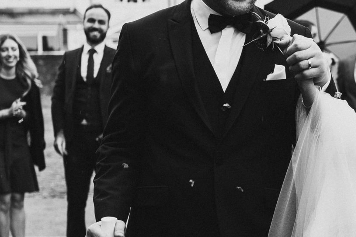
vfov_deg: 12.8
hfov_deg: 18.9
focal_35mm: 107
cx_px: 298
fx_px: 1058
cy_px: 171
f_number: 2.2
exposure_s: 1/500
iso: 160
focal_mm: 35
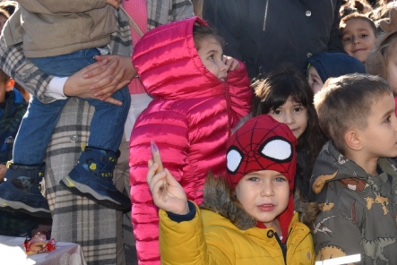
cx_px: 397
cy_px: 77
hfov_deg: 25.9
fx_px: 817
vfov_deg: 18.4
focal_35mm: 74
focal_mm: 32
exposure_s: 1/125
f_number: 10
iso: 200
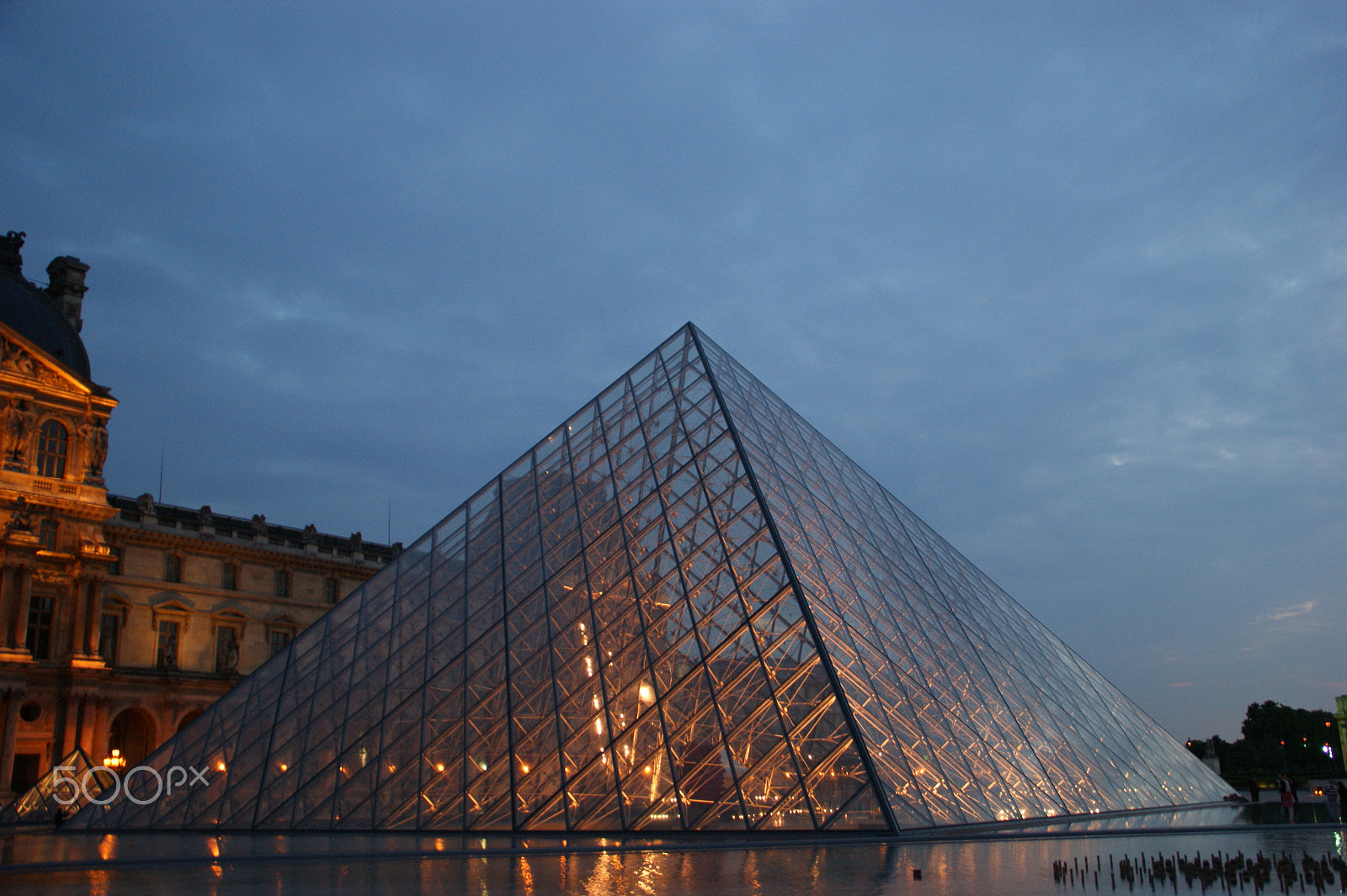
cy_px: 448
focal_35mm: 36
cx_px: 674
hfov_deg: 53.2
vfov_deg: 36.8
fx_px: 1346
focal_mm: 24
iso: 400
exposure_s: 1/10
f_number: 4
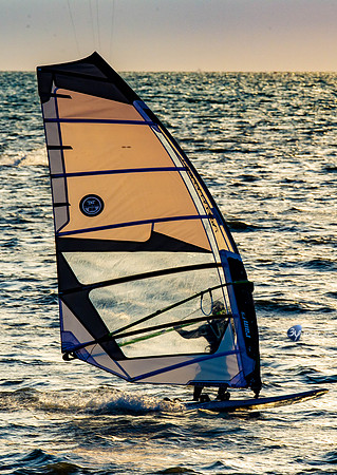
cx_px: 224
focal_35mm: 574
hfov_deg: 2.5
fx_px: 7727
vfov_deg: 3.5
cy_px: 238
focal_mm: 390
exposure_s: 1/800
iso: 640
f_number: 14
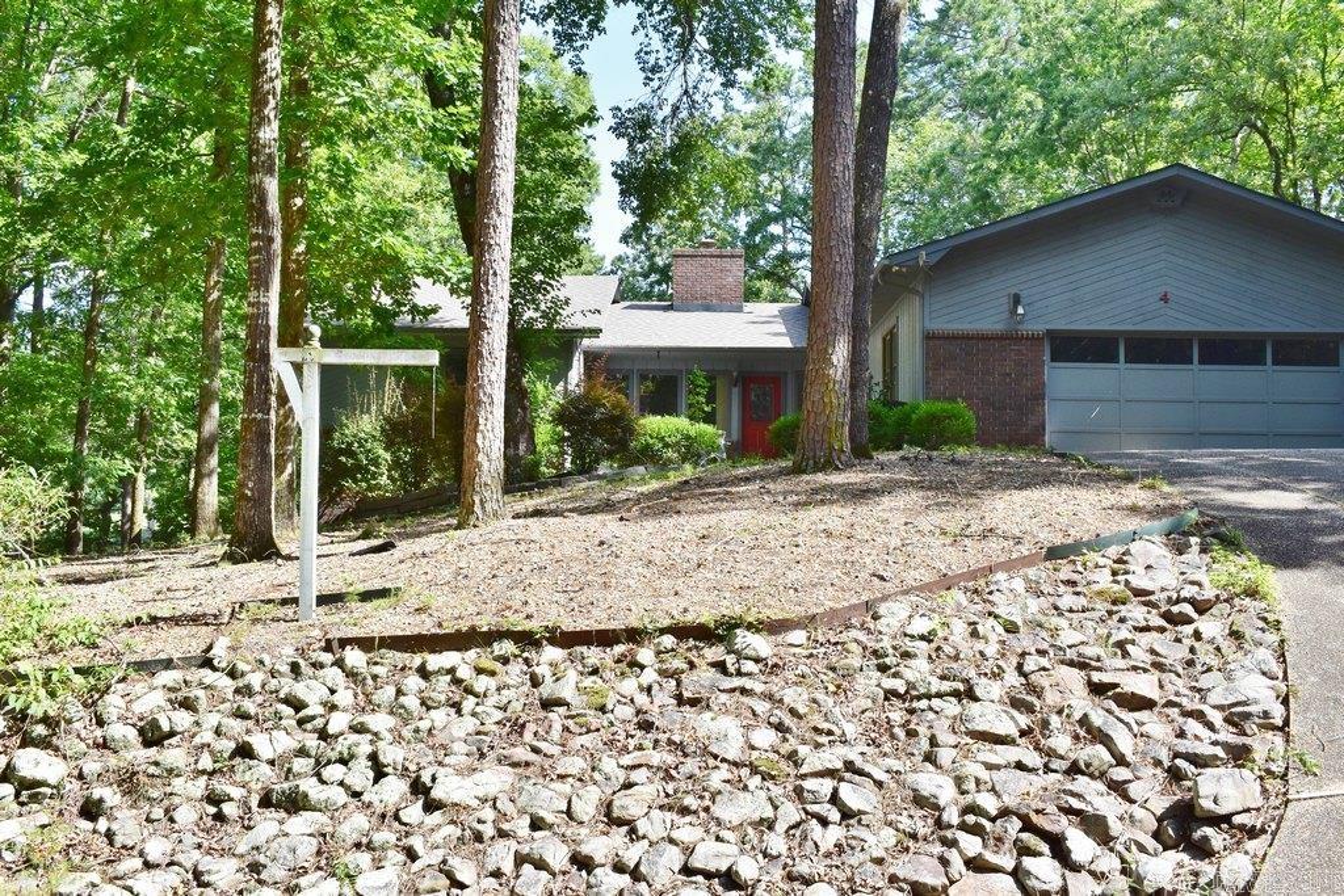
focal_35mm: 36
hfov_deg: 53.1
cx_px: 672
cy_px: 448
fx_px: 1344
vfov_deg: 36.9
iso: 400
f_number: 10
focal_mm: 24
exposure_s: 1/250
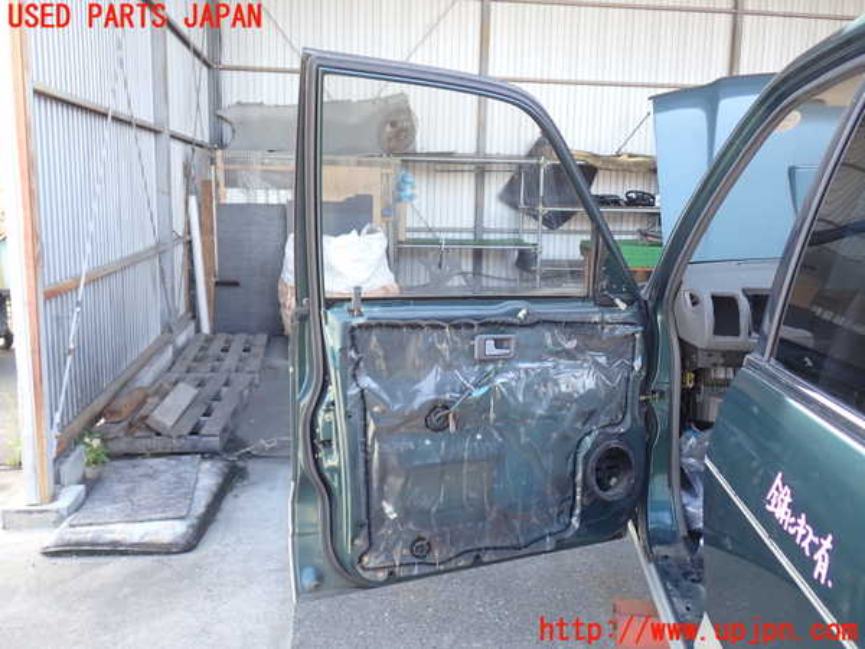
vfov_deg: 44.2
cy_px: 324
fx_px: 800
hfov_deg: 56.8
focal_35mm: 32
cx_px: 432
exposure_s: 1/100
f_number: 2.4
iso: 100
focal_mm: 5.79
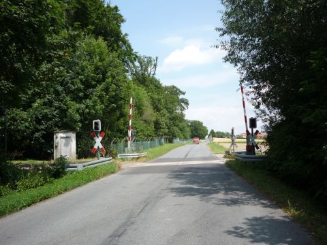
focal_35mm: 32
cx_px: 164
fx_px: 302
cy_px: 122
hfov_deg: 56.8
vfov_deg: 44.2
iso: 100
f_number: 4.5
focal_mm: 5.2
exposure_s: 1/400
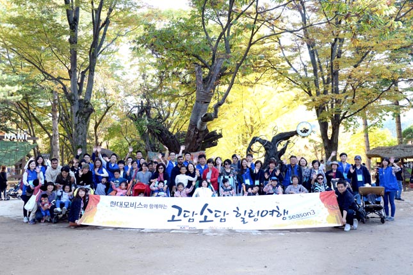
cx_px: 206
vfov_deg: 37.8
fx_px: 401
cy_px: 138
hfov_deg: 54.5
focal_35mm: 35
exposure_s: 1/40
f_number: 8
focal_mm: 35
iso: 400
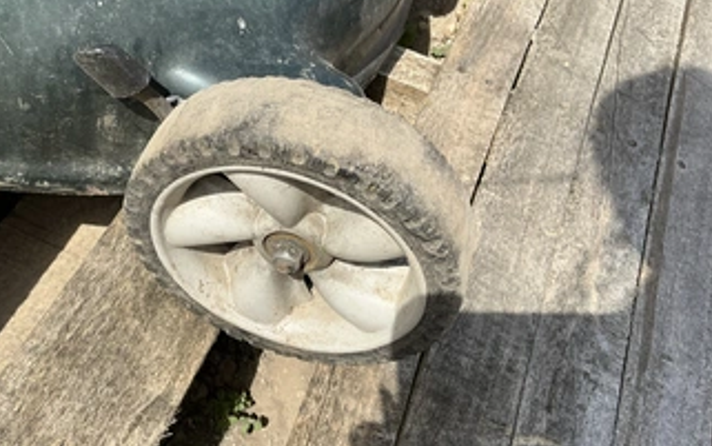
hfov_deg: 52.2
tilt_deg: -52.9
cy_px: 231
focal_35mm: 37
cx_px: 273
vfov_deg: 34.5
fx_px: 718
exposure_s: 1/1490
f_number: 1.8
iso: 25
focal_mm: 3
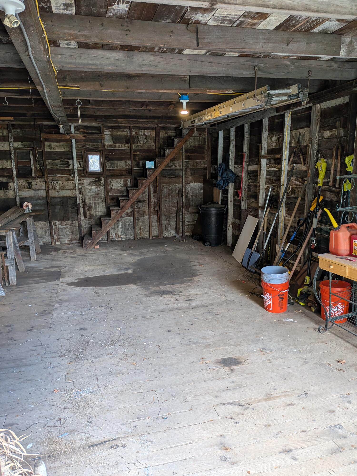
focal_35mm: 24
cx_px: 178
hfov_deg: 56.8
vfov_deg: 71.6
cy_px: 238
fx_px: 330
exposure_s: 1/126
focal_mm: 4.53
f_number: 1.7
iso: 26
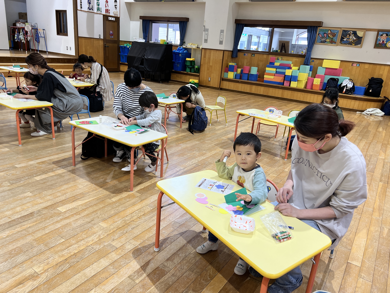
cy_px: 146
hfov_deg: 67.3
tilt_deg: -18.6
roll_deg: -5.3
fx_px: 293
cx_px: 195
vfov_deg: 53.1
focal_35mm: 26
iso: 80
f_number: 1.5
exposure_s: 1/100
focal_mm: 5.7
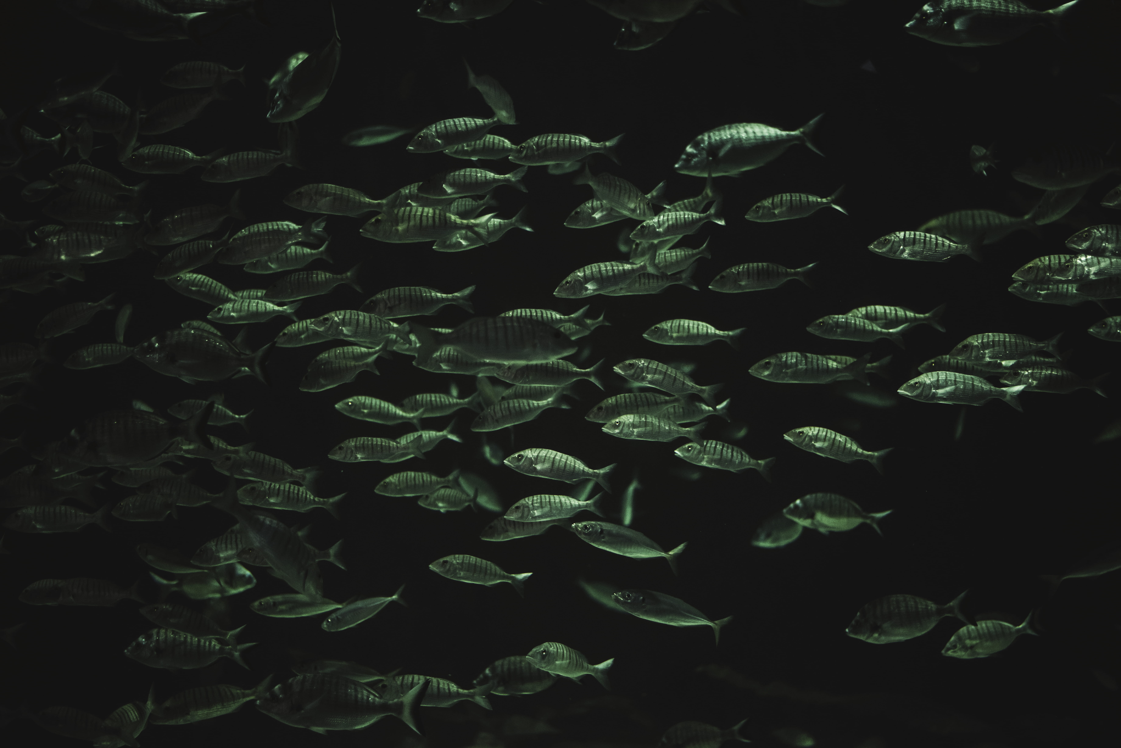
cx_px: 560
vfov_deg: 27.0
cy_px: 374
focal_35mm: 50
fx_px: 1557
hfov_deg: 39.6
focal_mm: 50
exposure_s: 1/125
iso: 800
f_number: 1.8
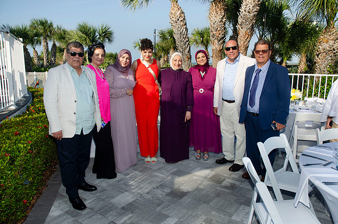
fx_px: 253
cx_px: 169
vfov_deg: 47.7
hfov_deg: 67.5
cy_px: 112
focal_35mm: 27
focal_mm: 18
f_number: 7.1
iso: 100
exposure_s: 1/250
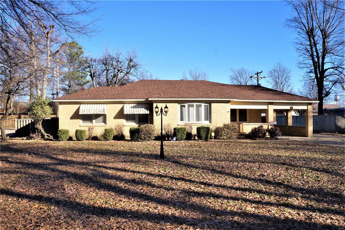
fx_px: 259
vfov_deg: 47.9
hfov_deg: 67.4
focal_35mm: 27
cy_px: 115
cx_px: 172
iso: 100
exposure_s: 1/100
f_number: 11
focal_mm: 18
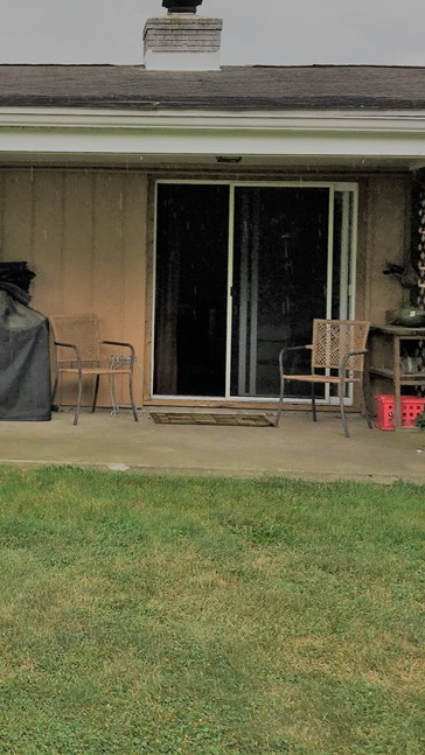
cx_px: -4
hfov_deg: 23.0
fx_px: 1002
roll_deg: -2.5
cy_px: 308
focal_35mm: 50
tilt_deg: -0.4
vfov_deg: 41.2
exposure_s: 1/260
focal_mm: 4.15
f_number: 2.2
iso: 25
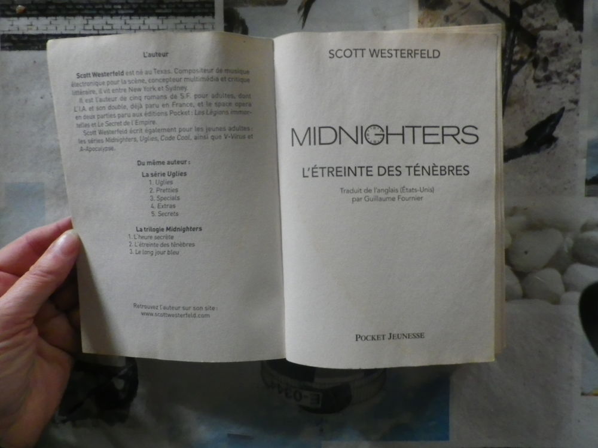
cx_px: 299
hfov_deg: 69.4
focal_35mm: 25
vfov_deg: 54.9
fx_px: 432
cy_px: 224
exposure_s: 1/15
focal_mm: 4.5
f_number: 3.5
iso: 640
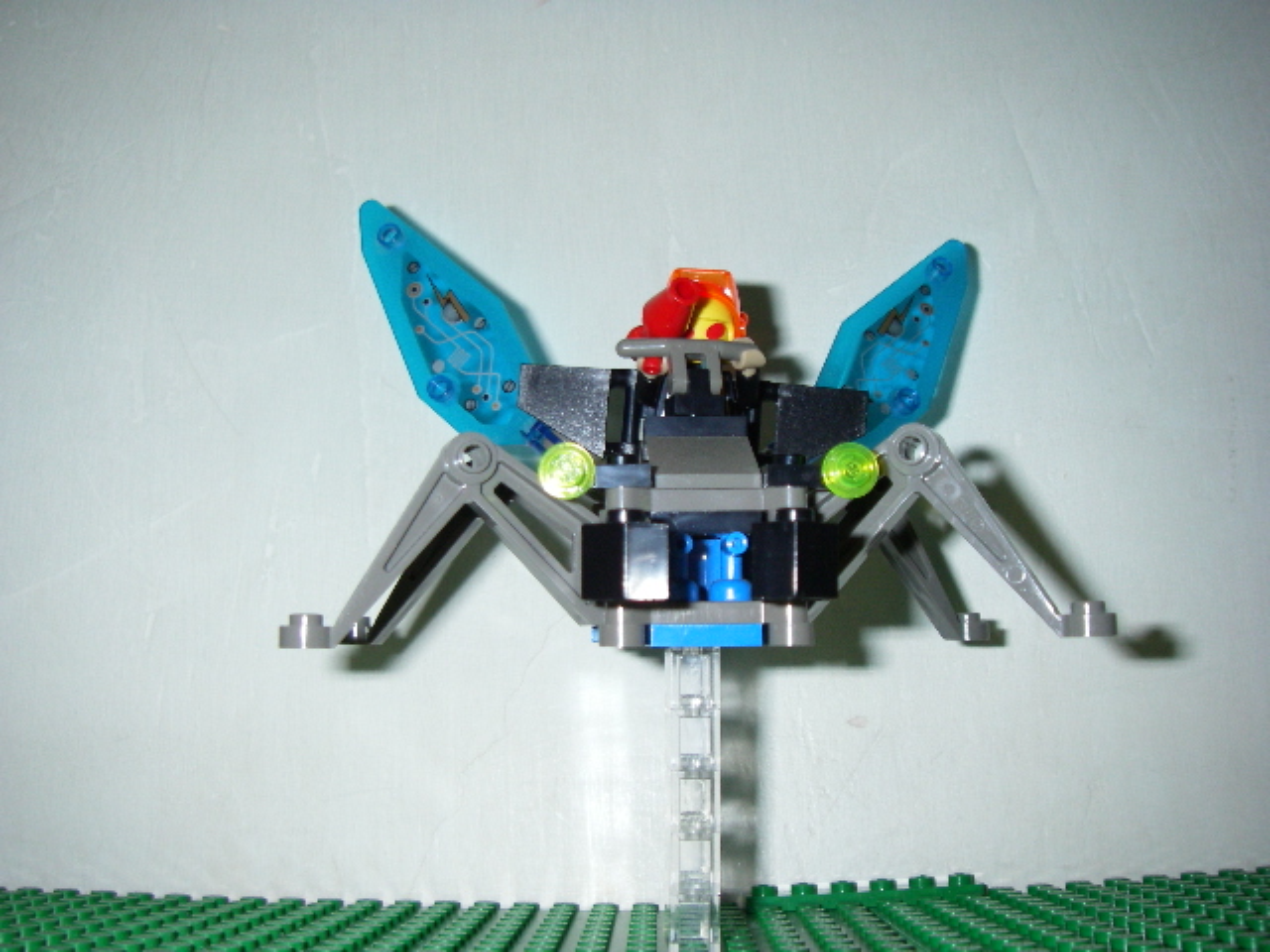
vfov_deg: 37.7
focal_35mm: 38
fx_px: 1394
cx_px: 635
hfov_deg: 49.0
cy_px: 476
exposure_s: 1/40
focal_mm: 6.3
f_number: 3.3
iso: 160
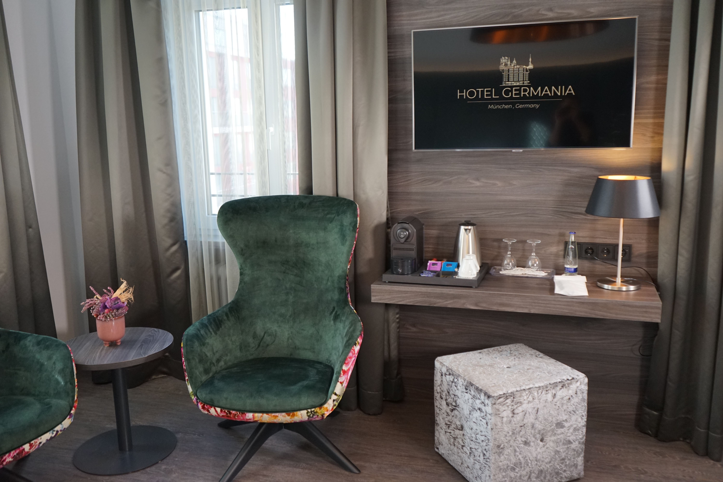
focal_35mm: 32
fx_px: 643
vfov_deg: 41.1
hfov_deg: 58.7
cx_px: 362
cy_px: 241
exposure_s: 1/160
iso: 1250
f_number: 4
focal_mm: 32
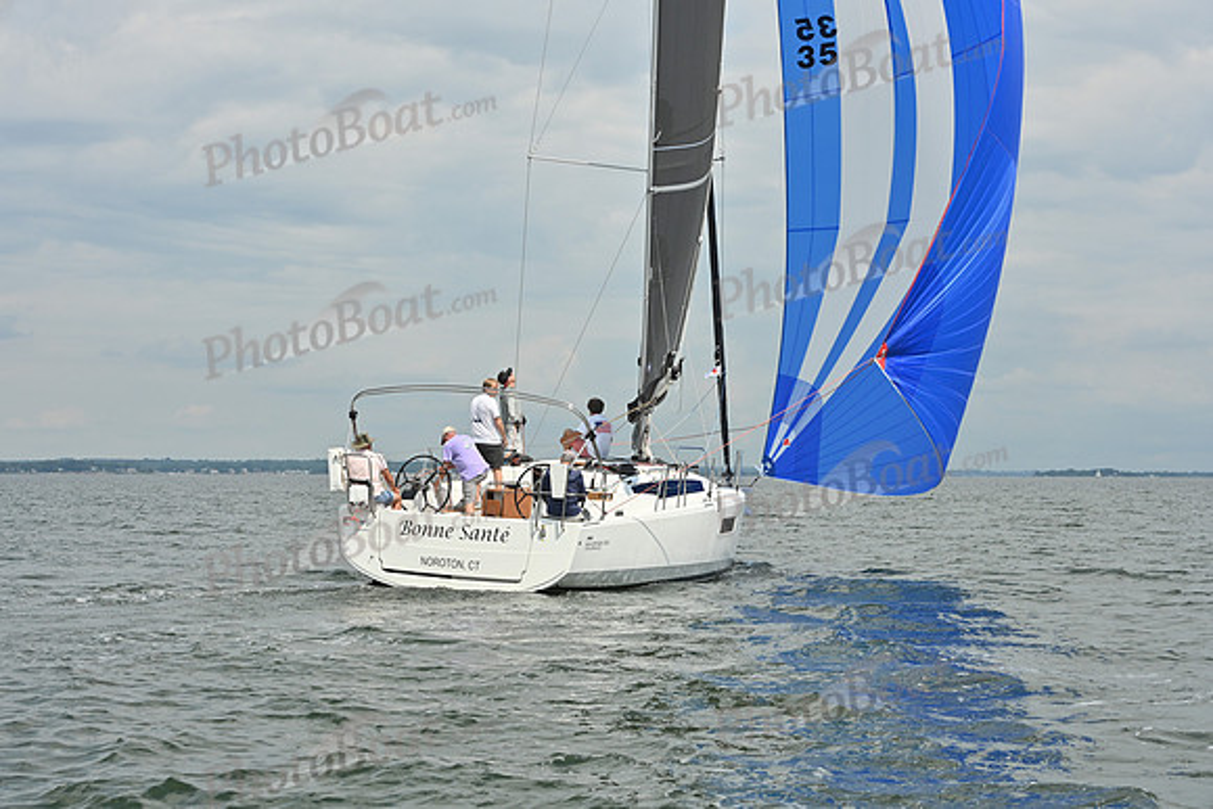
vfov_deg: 19.5
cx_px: 606
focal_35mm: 70
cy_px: 404
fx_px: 2359
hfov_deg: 28.8
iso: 320
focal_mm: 70
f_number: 10
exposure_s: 1/1250
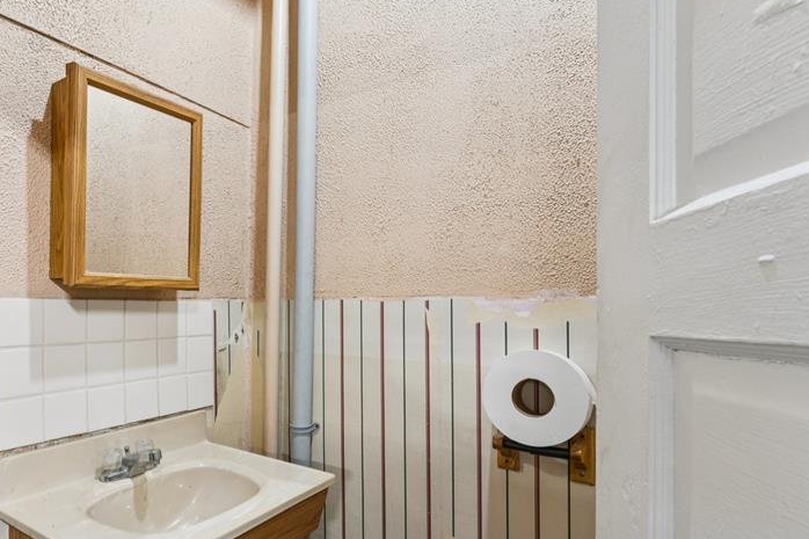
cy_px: 314
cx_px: 269
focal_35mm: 23
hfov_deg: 73.0
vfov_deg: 54.2
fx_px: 524
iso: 320
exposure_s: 1.3
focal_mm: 15.9
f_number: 13
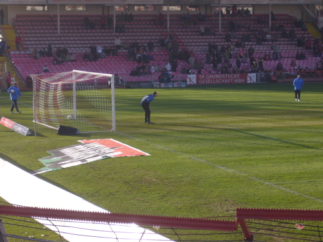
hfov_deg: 18.7
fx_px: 980
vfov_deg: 14.1
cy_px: 121
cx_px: 162
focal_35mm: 105
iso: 80
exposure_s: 1/160
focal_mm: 17.4
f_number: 5
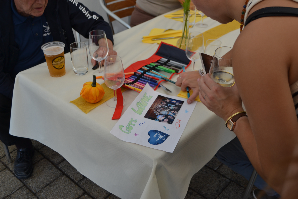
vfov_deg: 34.2
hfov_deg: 49.6
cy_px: 100
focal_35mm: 39
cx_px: 149
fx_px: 323
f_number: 4.2
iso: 100
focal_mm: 26
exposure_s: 1/40
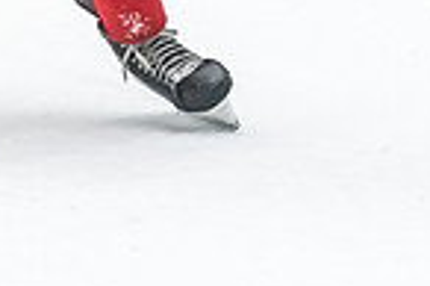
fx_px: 6323
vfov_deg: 2.6
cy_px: -66
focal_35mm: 530
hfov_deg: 3.9
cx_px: -89
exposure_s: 1/800
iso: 3200
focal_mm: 85
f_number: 2.8
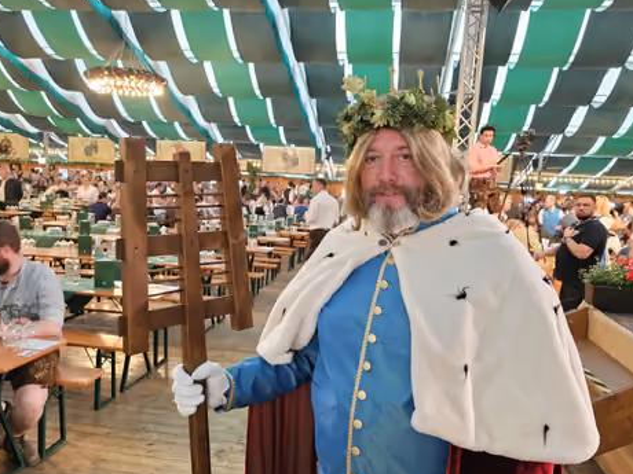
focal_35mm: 28
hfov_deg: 63.4
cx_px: 299
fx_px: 512
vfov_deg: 49.7
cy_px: 250
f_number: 1.7
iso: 640
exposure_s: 1/25
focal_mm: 6.3
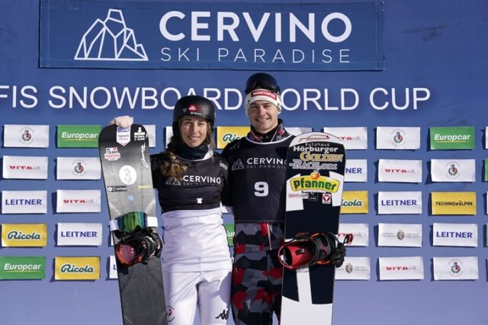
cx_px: 244
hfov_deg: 13.3
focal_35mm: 155
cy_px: 162
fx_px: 2100
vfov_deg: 8.8
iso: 250
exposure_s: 1/1250
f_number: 8
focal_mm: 155
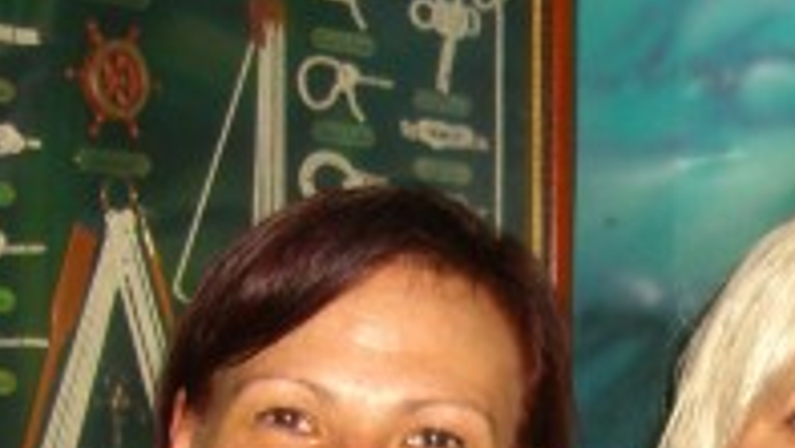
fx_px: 2657
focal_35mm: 126
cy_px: 835
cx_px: 646
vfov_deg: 9.2
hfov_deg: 16.9
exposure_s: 1/60
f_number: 2.8
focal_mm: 7.9
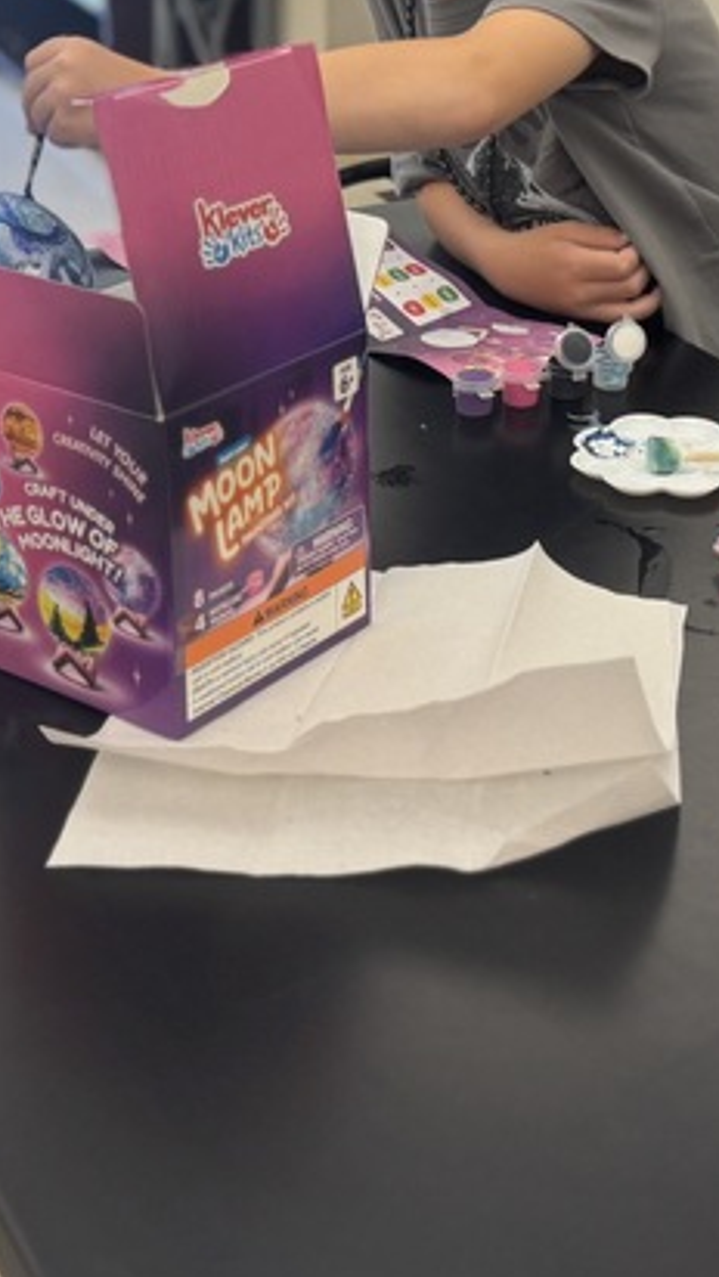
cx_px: 514
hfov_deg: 18.5
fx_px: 2201
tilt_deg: -19.9
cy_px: 304
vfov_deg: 31.7
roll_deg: -1.9
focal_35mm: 65
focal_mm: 6.76
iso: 100
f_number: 1.78
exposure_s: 1/120
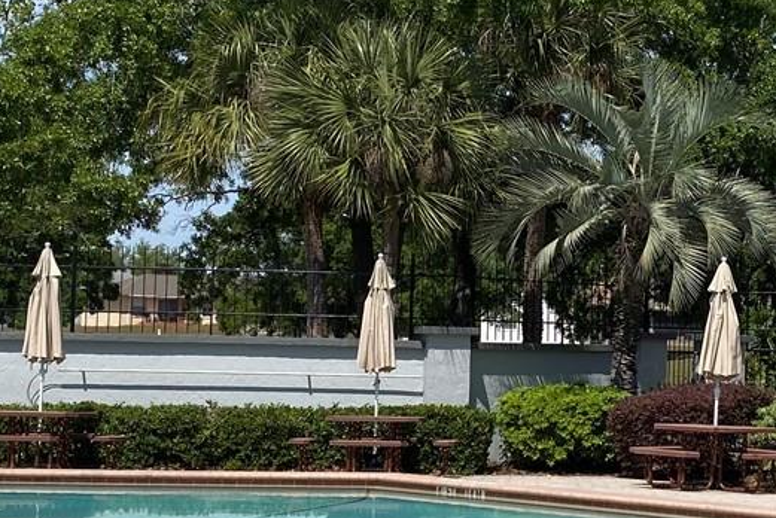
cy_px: 314
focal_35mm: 83
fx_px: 1790
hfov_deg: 23.9
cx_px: 663
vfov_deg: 16.5
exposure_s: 1/3731
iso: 32
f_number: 1.8
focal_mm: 4.25
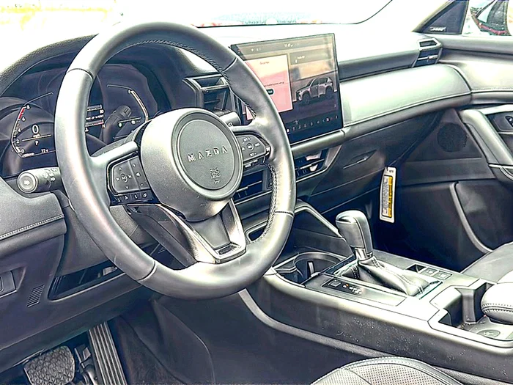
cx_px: 256
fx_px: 548
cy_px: 192
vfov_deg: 38.7
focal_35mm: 37
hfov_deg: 50.1
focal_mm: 6.86
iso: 80
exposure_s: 1/186
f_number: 1.78
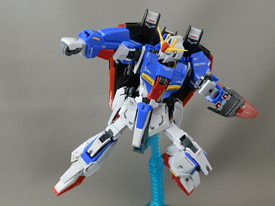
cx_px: 138
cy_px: 103
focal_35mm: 34
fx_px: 270
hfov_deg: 54.0
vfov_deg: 41.8
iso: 200
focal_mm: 6.17
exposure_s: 1/8
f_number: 3.5
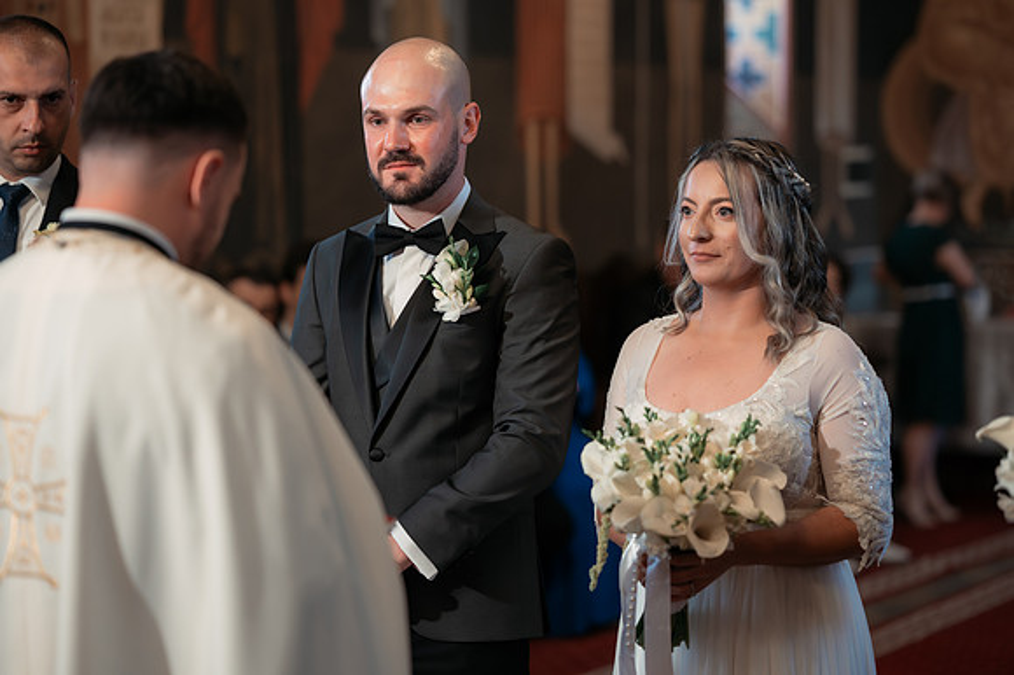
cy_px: 338
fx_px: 2393
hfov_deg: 23.9
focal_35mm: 85
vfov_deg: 16.1
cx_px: 507
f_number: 2.2
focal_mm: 85
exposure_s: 1/200
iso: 1600
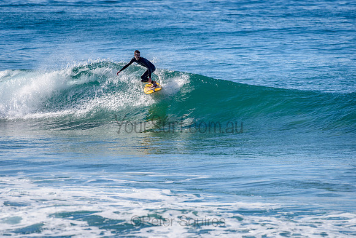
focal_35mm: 613
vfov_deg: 2.2
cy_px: 112
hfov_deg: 3.4
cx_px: 138
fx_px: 6066
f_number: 5.6
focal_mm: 500
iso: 125
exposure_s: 1/2000
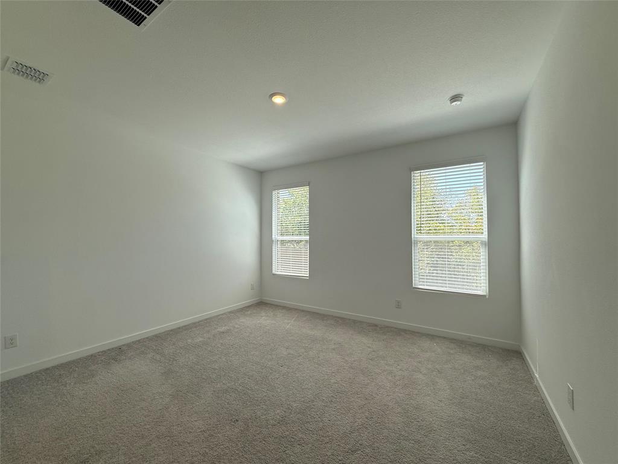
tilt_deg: +1.2
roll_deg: -0.4
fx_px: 250
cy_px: 232
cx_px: 309
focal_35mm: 14
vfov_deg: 85.7
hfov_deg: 102.1
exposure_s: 1/288
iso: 64
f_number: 2.2
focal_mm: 2.22
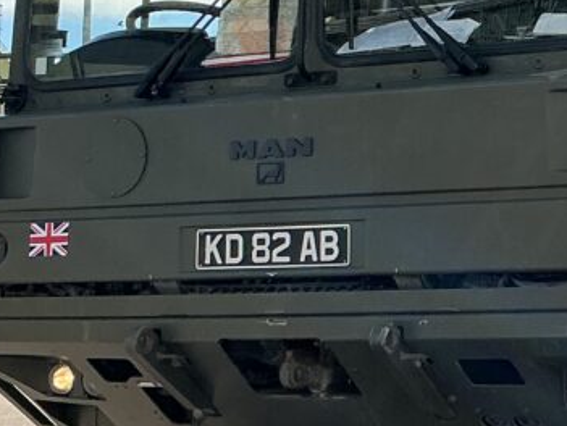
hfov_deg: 17.9
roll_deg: +1.4
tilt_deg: +8.4
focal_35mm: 104
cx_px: 690
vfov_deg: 13.9
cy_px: -48
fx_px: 1705
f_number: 1.8
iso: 25
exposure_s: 1/3534
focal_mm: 3
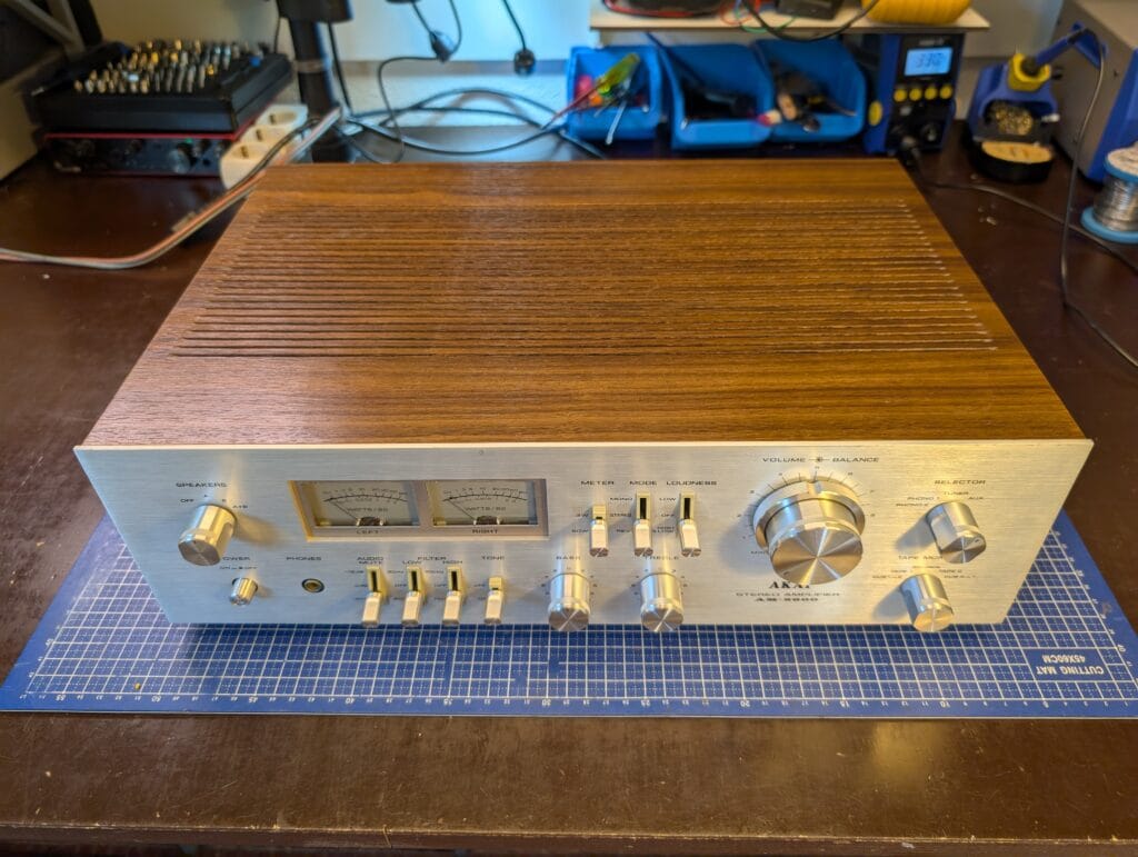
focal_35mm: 24
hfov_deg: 71.5
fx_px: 790
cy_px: 428
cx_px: 569
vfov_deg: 56.9
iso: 21
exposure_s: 1/339
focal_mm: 6.9
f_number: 1.68
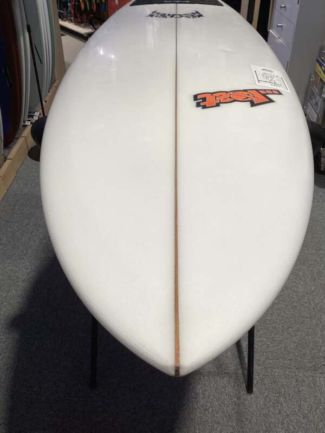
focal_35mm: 31
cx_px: 162
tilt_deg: -38.1
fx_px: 388
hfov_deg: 45.4
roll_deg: -0.4
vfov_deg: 58.4
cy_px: 216
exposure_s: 1/100
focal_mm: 3.3
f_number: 2.4
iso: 32
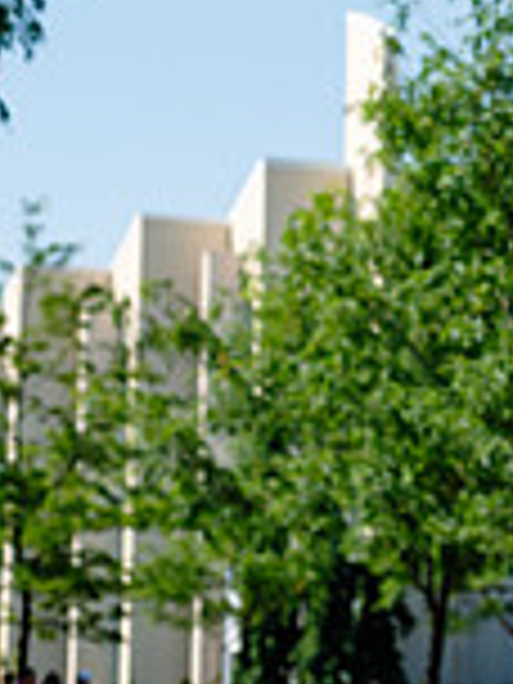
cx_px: 670
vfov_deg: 13.4
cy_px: -202
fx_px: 2806
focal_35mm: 142
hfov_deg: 10.2
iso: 100
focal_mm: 50
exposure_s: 1/1000
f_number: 3.5
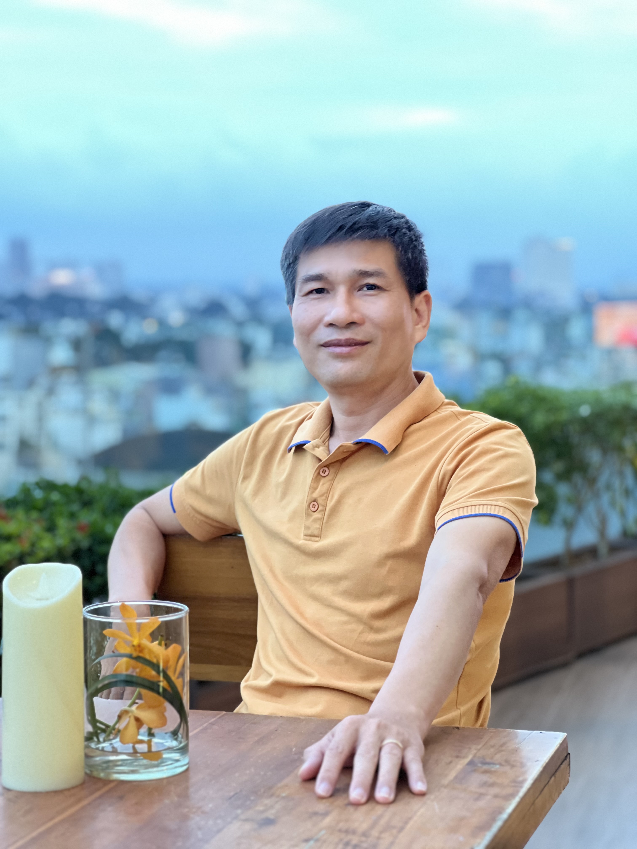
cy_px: 424
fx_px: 1889
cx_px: 318
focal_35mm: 77
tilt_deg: -3.5
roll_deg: -1.2
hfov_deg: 19.1
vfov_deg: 25.3
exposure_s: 1/14
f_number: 2.8
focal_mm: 9
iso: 400
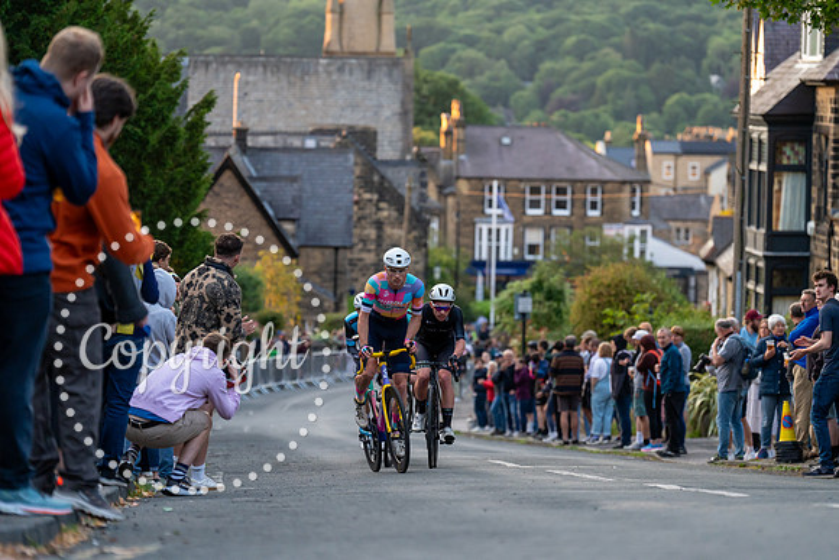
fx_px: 3030
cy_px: 280
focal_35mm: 130
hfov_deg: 15.8
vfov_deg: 10.6
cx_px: 420
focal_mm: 130
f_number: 2.8
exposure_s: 1/1000
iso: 2000
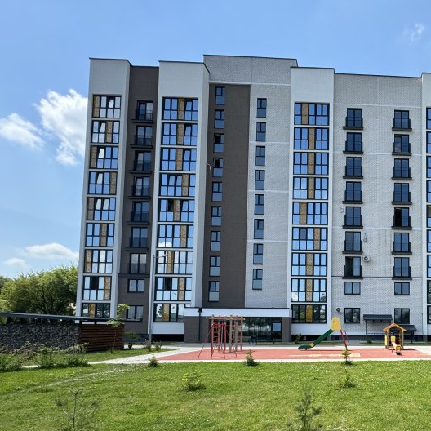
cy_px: 311
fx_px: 338
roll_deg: -0.2
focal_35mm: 24
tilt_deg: +2.8
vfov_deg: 62.2
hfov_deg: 57.8
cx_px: 370
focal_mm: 2.22
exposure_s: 1/868
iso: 40
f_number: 2.2
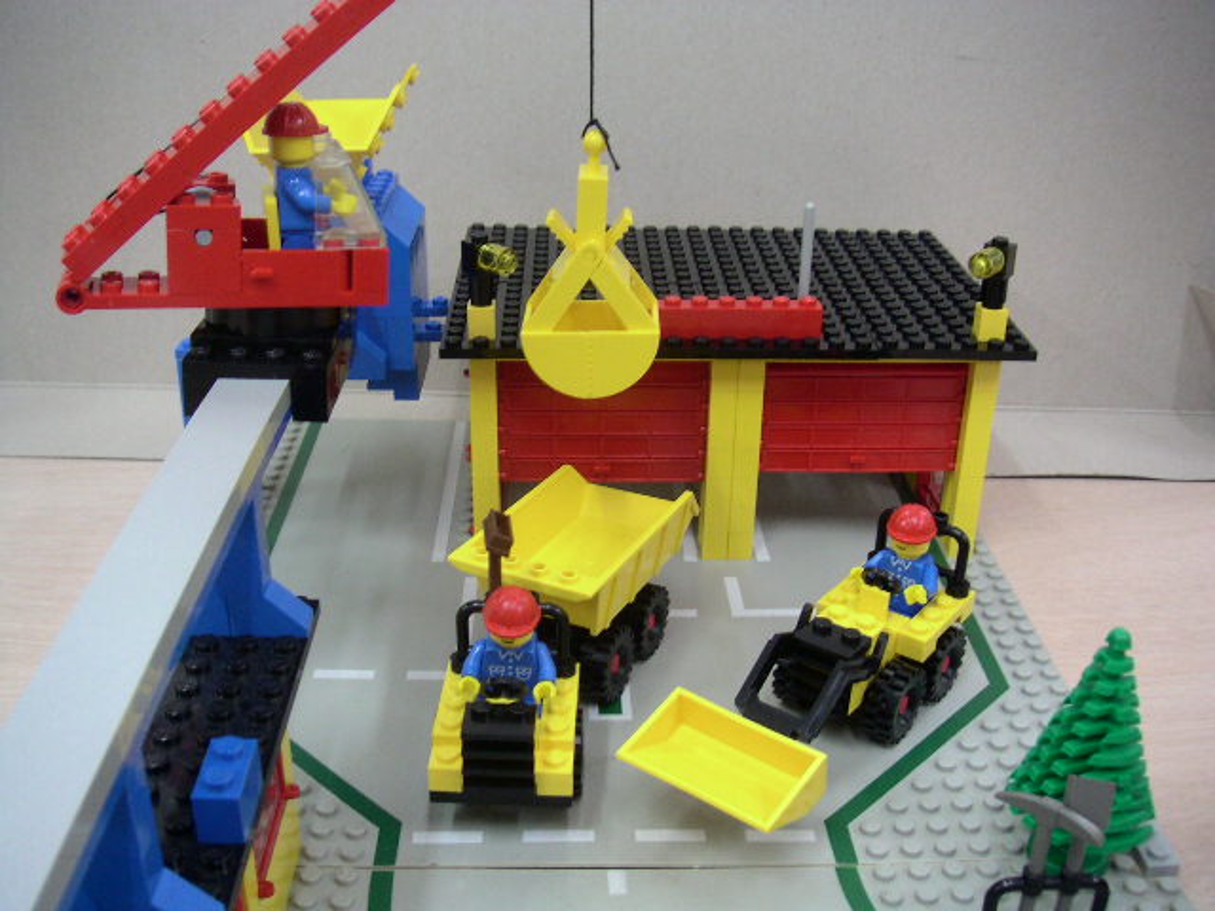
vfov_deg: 38.7
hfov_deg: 50.1
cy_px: 456
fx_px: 1299
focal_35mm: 37
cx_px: 608
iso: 100
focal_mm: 5.7
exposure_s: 1/20
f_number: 2.8
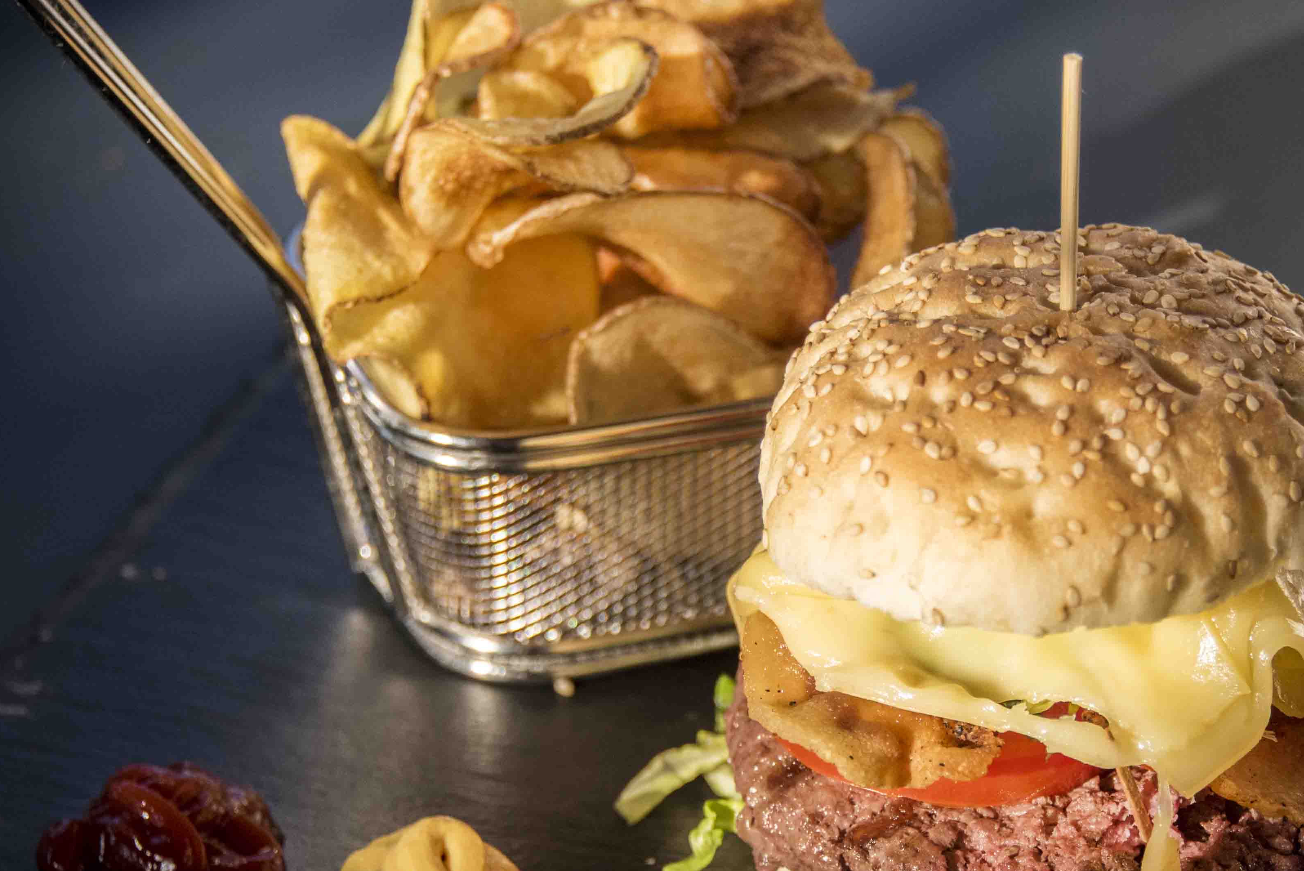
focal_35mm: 211
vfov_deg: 6.5
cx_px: 952
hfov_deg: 9.7
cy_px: 670
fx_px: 7646
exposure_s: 1/1600
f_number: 5.3
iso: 800
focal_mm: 112
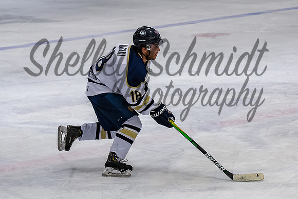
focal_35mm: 210
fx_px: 1741
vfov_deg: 6.5
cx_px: 175
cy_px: 44
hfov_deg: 9.8
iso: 900
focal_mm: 86
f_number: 3.5
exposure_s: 1/800
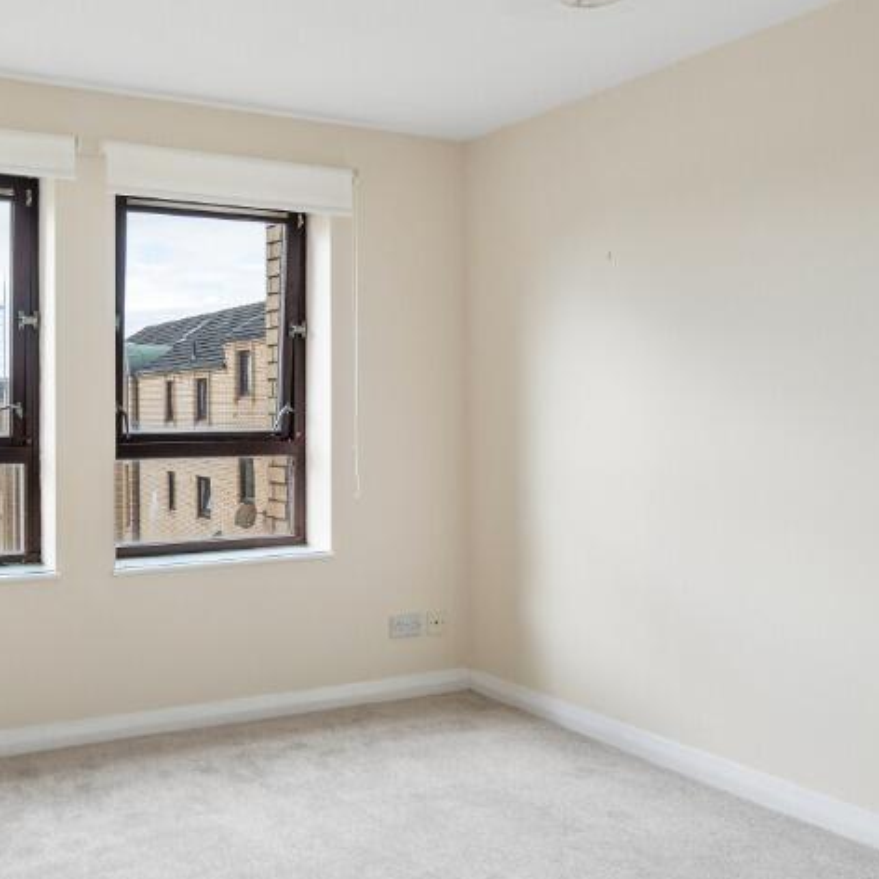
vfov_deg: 47.2
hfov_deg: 45.8
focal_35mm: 35
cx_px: 233
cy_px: 426
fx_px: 1006
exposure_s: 1/800
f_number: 4
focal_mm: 19
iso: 800
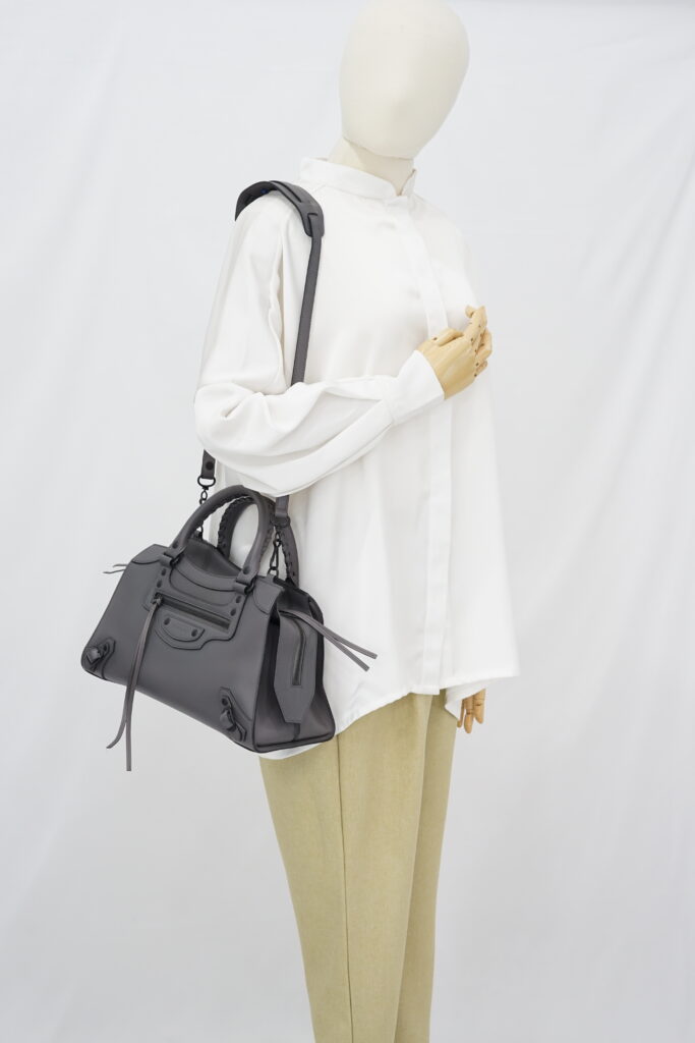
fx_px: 1447
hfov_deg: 27.0
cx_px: 348
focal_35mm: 50
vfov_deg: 39.6
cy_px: 522
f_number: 6.3
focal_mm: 50
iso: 640
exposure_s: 1/10
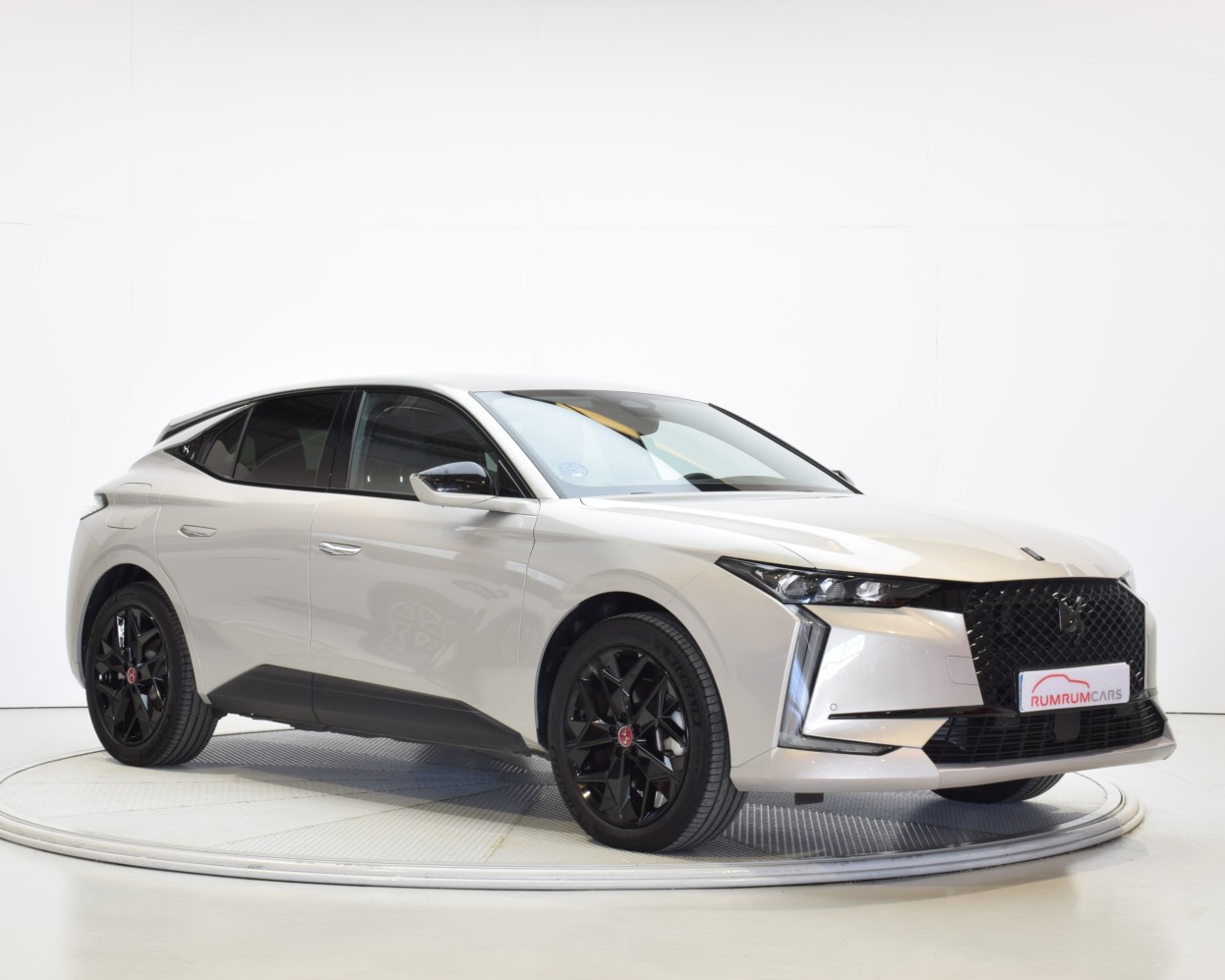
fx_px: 2212
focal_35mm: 61
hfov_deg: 30.9
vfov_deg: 25.0
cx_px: 554
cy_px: 490
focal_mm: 36
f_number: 16
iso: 100
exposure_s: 1/1.6
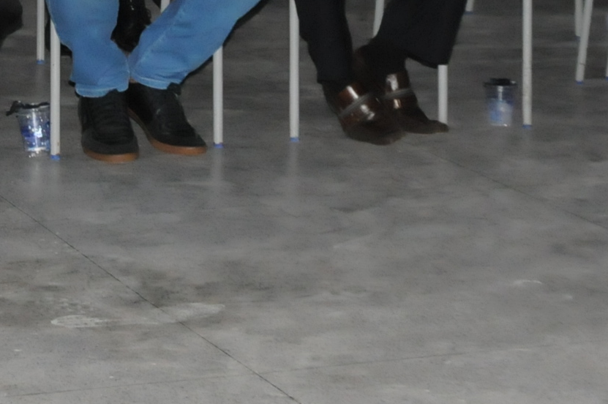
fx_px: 2547
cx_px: 48
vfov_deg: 8.7
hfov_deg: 13.5
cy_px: -337
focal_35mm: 151
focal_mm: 26
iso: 1600
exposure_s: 1/60
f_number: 5.6
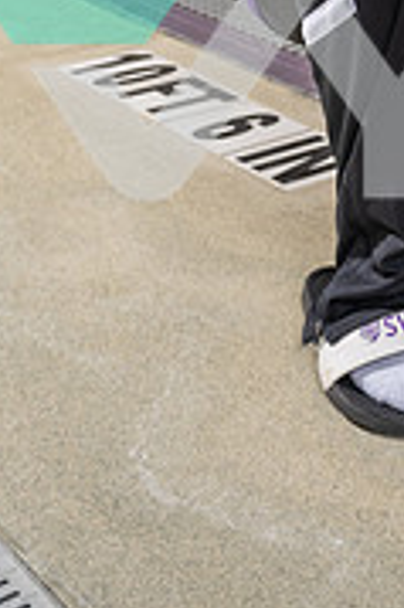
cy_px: -143
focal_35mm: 93
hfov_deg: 14.2
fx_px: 1568
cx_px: 485
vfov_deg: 20.4
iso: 200
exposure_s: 1/250
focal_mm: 37
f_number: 5.6
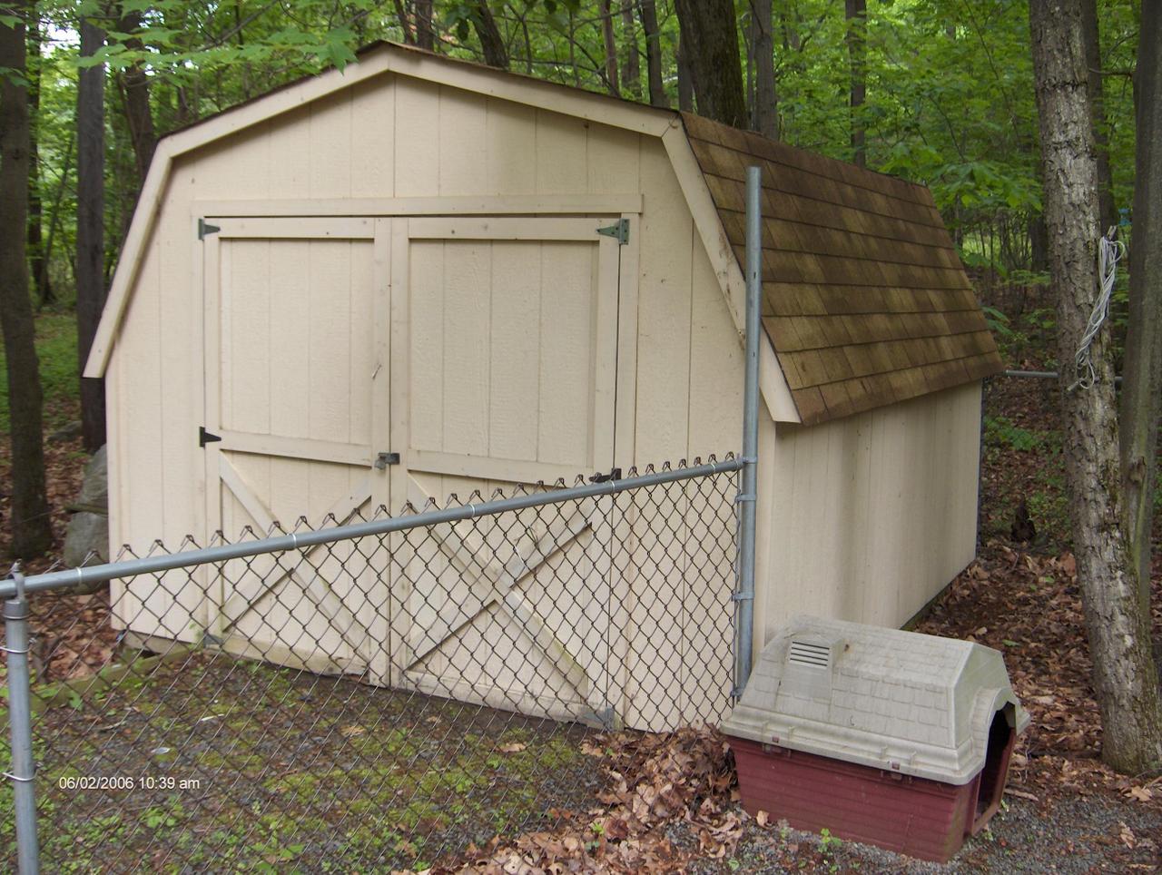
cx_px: 581
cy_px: 438
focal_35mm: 39
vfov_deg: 36.9
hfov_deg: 47.8
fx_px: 1311
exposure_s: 1/114
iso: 100
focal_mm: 8
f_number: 2.8
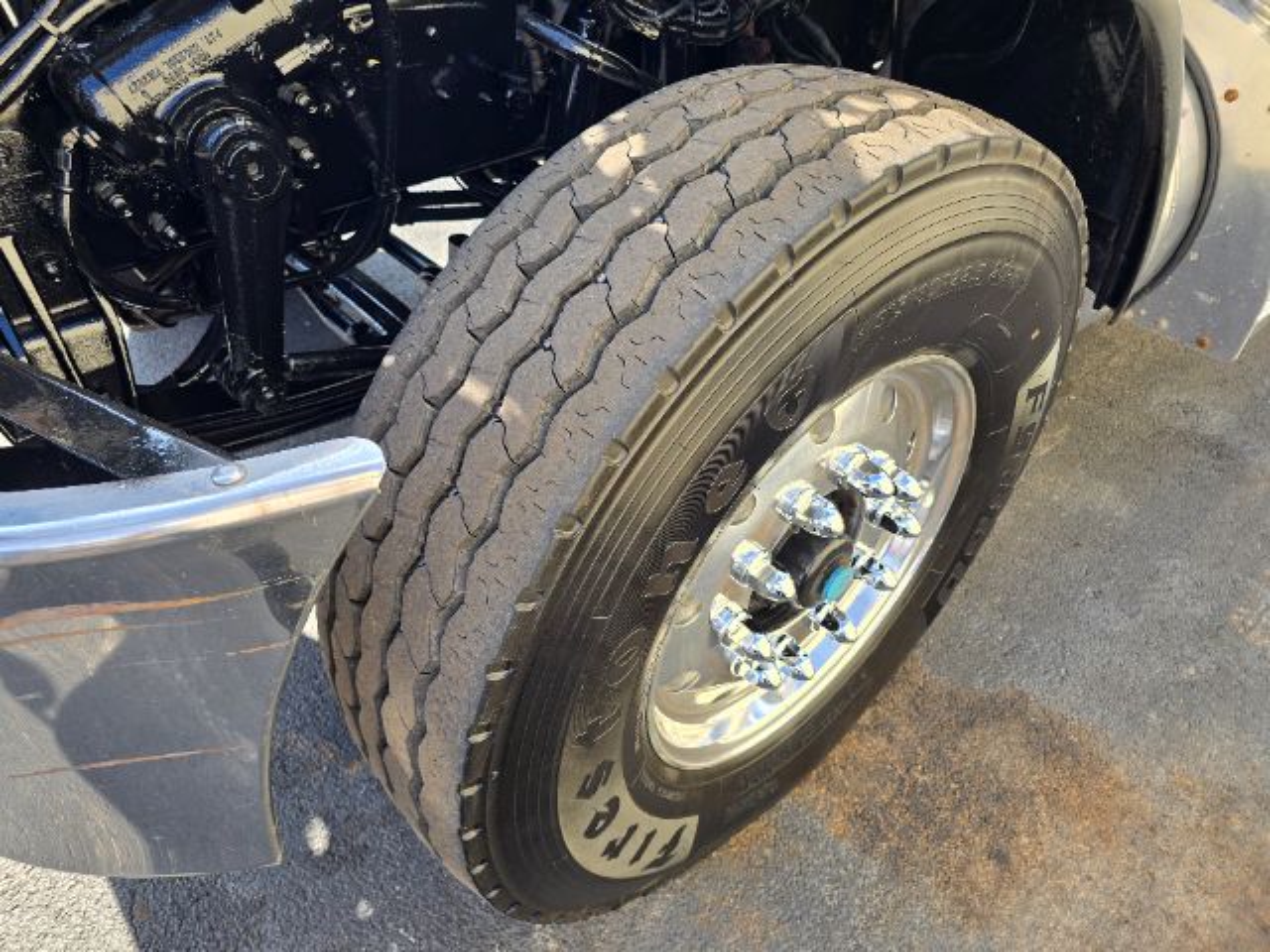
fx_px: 844
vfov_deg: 58.9
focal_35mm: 23
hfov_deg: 73.9
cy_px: 476
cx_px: 635
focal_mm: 6.3
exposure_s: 1/180
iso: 20
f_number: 1.7
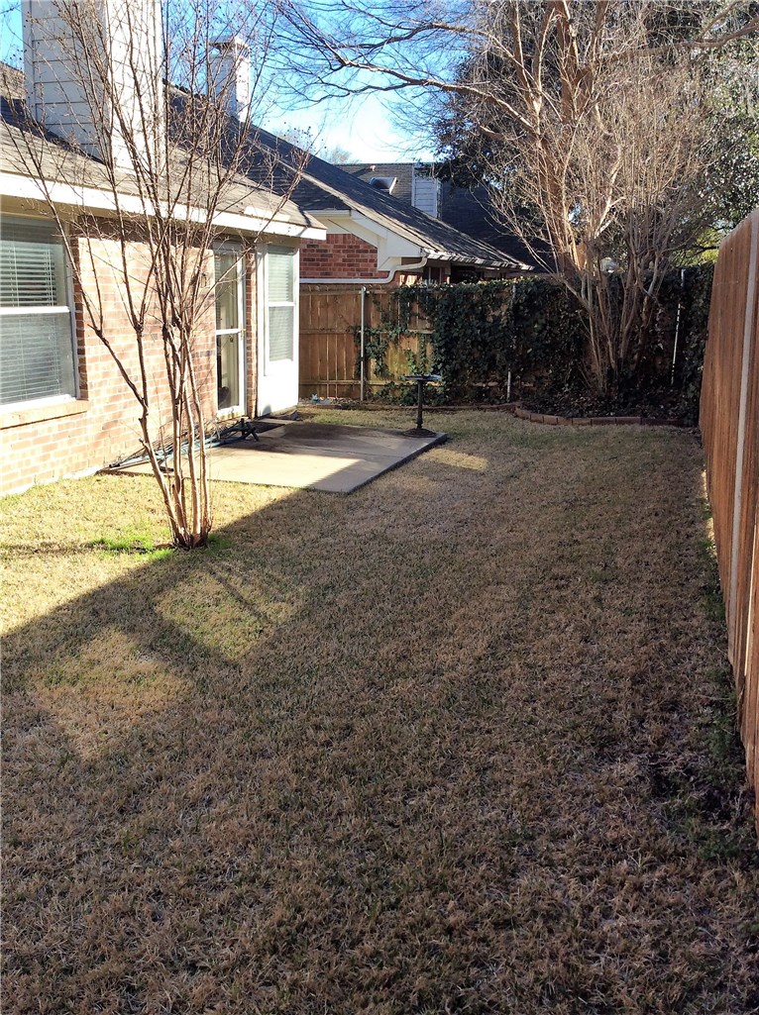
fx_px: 938
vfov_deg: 56.9
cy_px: 508
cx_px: 380
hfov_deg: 44.1
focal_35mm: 32
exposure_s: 1/427
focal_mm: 3.3
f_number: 2.4
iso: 32
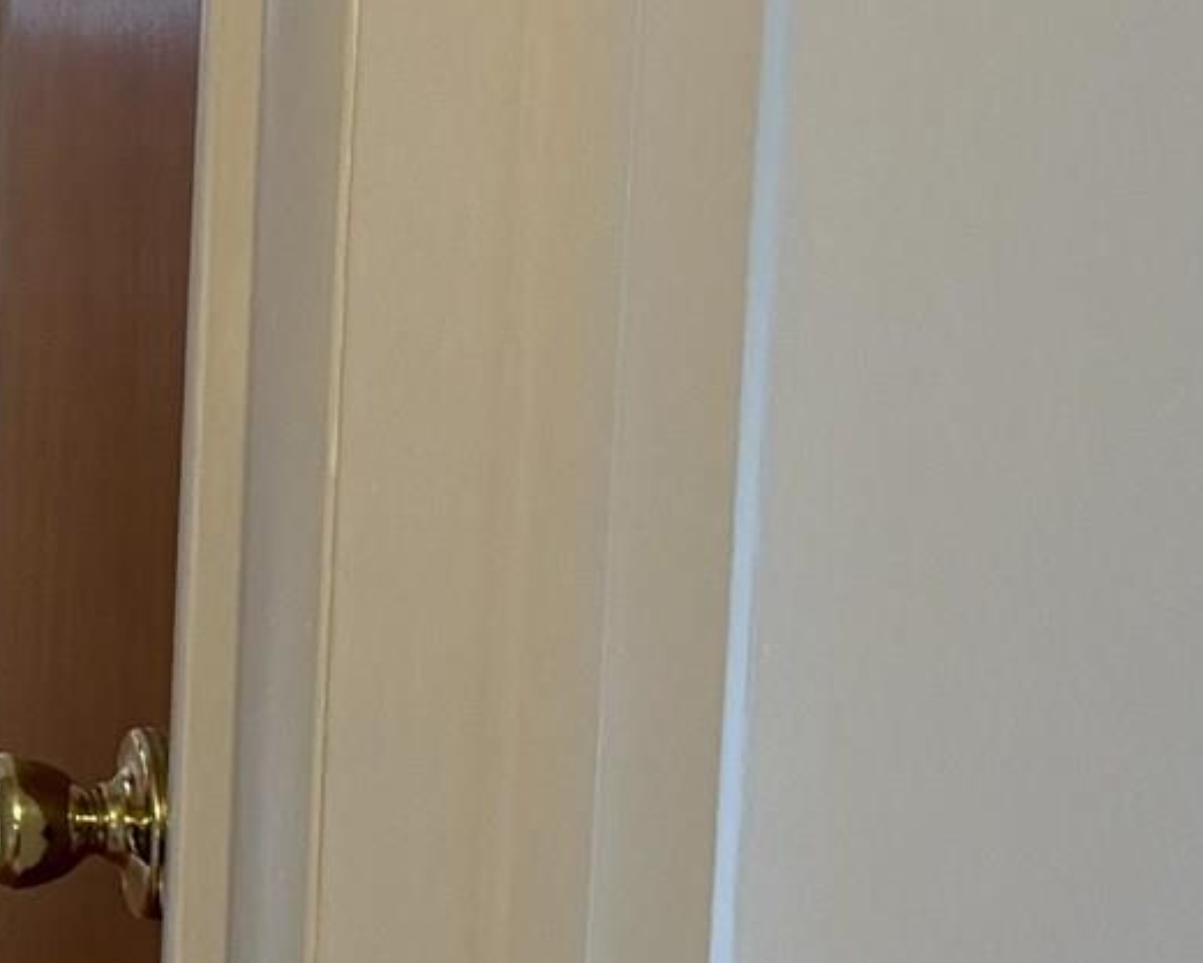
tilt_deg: -6.5
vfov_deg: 11.0
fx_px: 4914
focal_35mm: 138
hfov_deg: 12.7
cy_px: -242
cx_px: -995
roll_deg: -1.0
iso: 160
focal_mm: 6.76
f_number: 1.78
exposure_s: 1/60
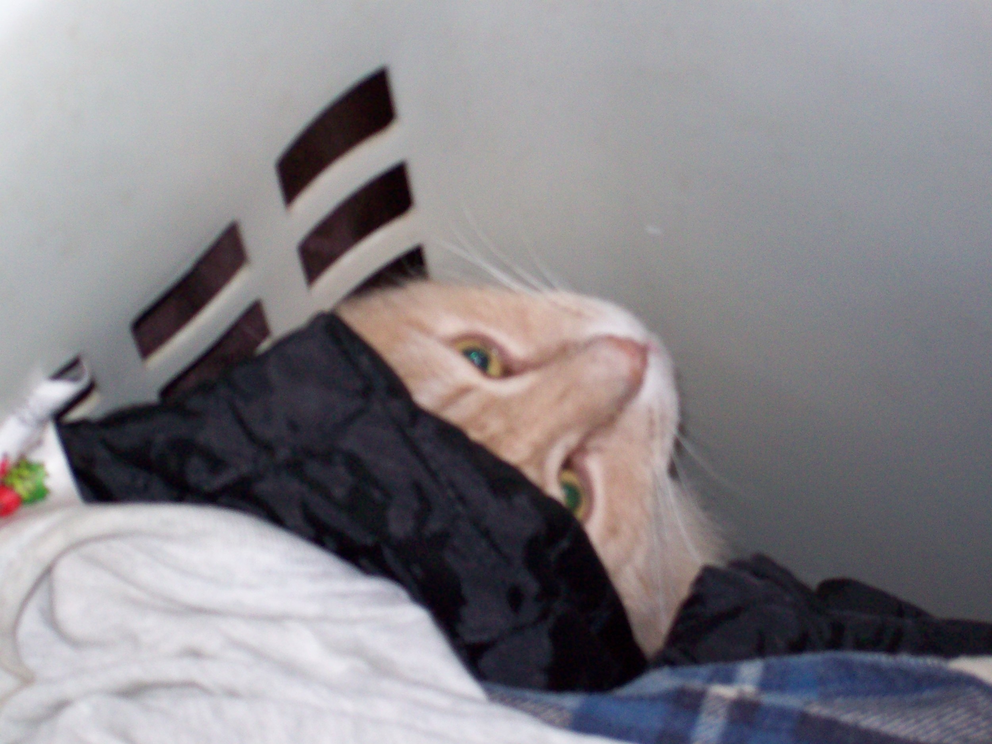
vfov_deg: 13.7
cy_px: 372
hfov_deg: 18.2
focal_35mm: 108
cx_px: 496
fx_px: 3095
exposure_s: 1/128
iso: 200
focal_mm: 18
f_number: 4.8
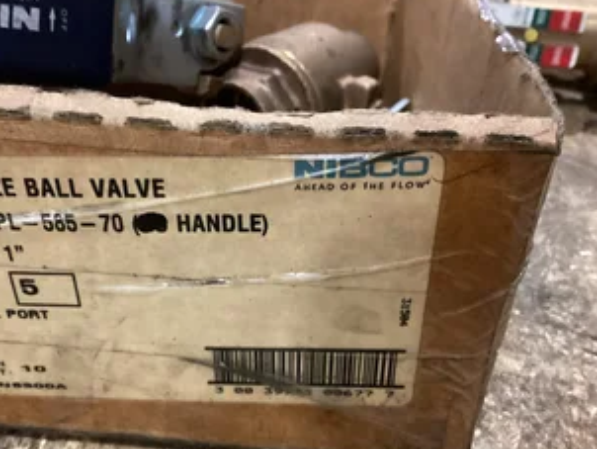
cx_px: 225
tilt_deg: -37.2
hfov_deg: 45.4
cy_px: 285
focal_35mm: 41
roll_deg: -1.1
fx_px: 708
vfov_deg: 35.0
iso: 640
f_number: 2.4
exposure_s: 1/24
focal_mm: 3.3
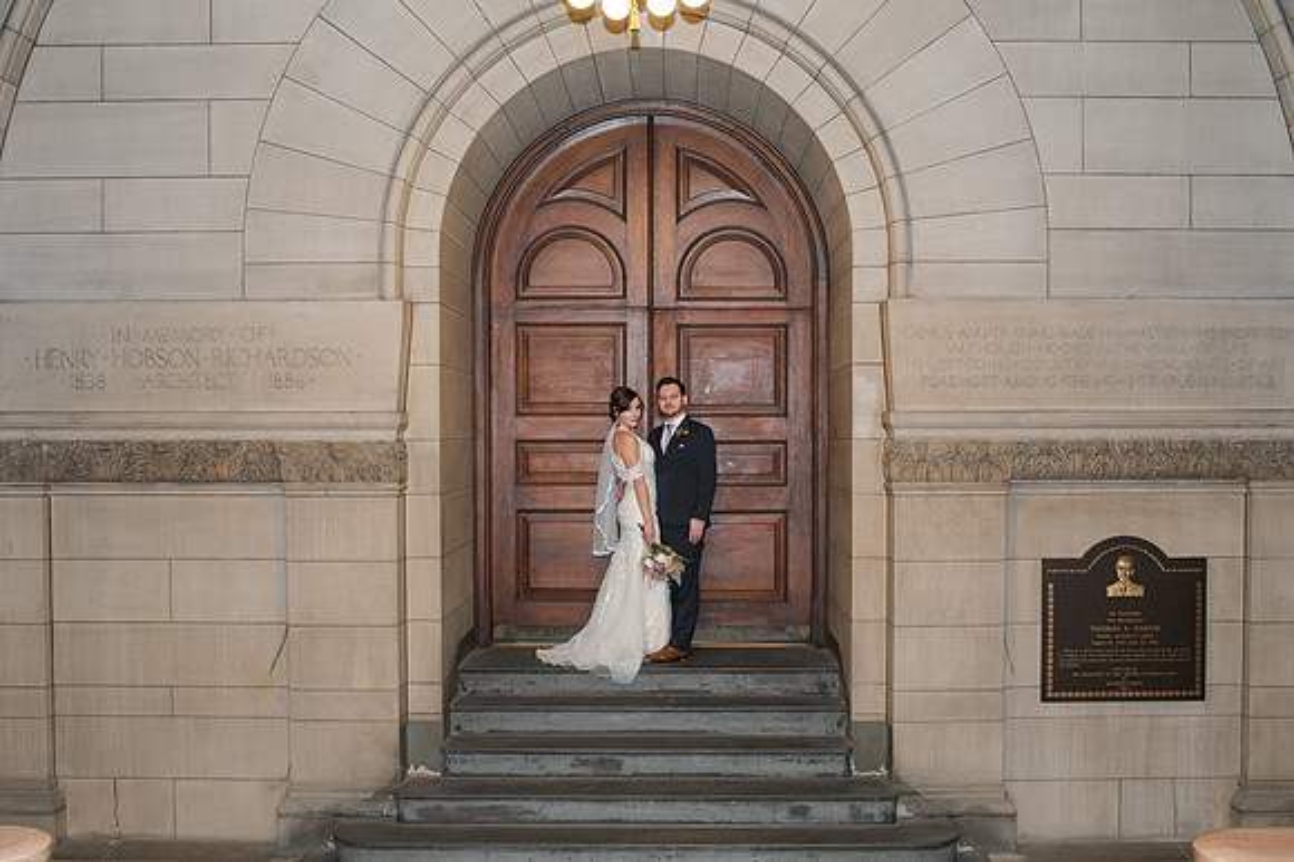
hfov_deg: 50.2
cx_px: 670
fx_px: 1381
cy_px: 470
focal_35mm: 38
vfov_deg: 34.6
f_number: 3.5
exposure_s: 1/200
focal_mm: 35
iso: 1000
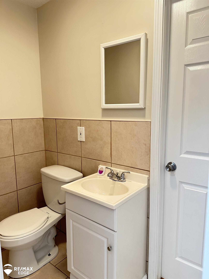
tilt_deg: -7.2
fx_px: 193
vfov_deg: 71.6
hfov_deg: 56.8
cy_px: 140
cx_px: 104
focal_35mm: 24
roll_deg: -0.8
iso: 320
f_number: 1.78
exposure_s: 1/60
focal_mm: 6.86
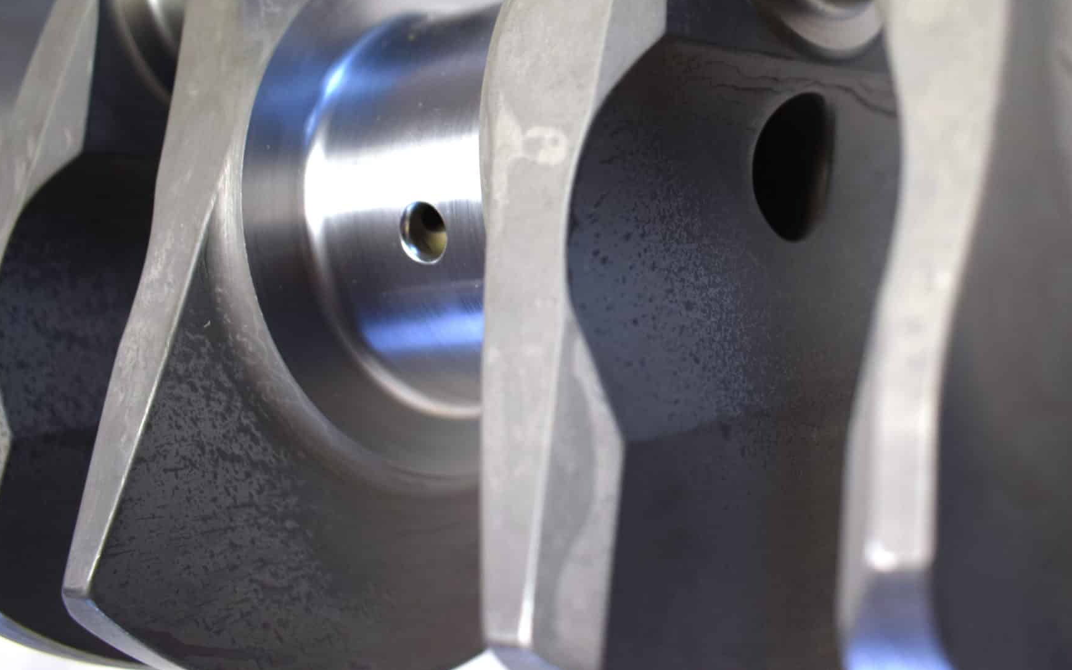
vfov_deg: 28.1
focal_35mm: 45
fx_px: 1315
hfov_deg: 43.3
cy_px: 158
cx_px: 766
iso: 450
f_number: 4
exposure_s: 1/60
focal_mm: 20
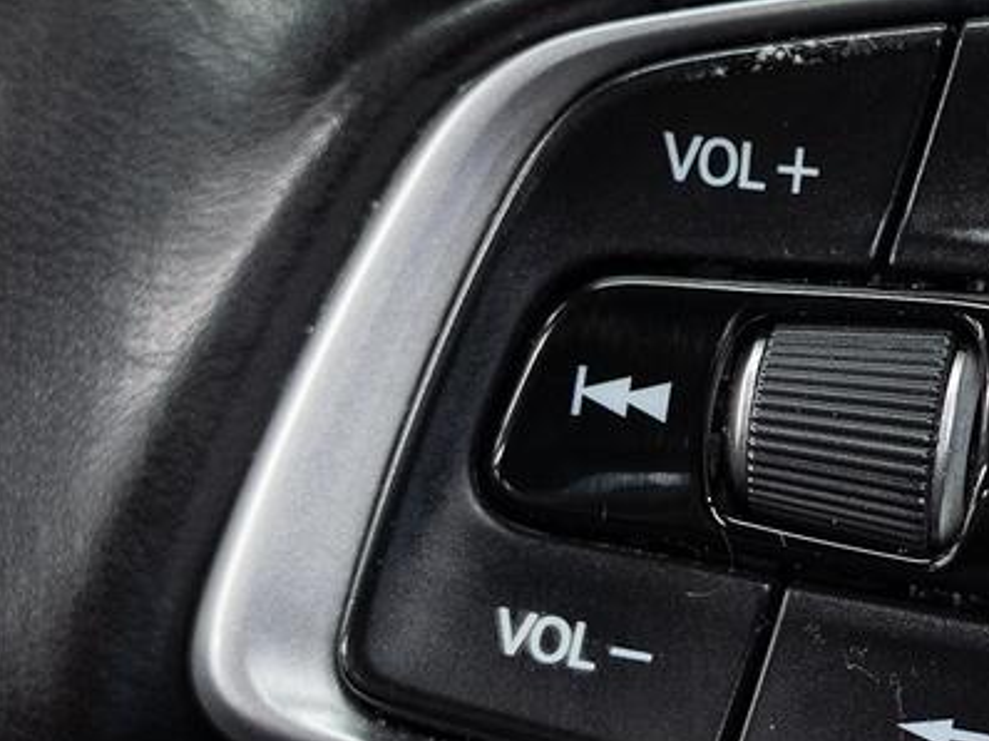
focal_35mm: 122
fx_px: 3484
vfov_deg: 12.1
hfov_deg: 15.9
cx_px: 950
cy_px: 425
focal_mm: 31.4
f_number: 3.5
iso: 800
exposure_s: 1/50
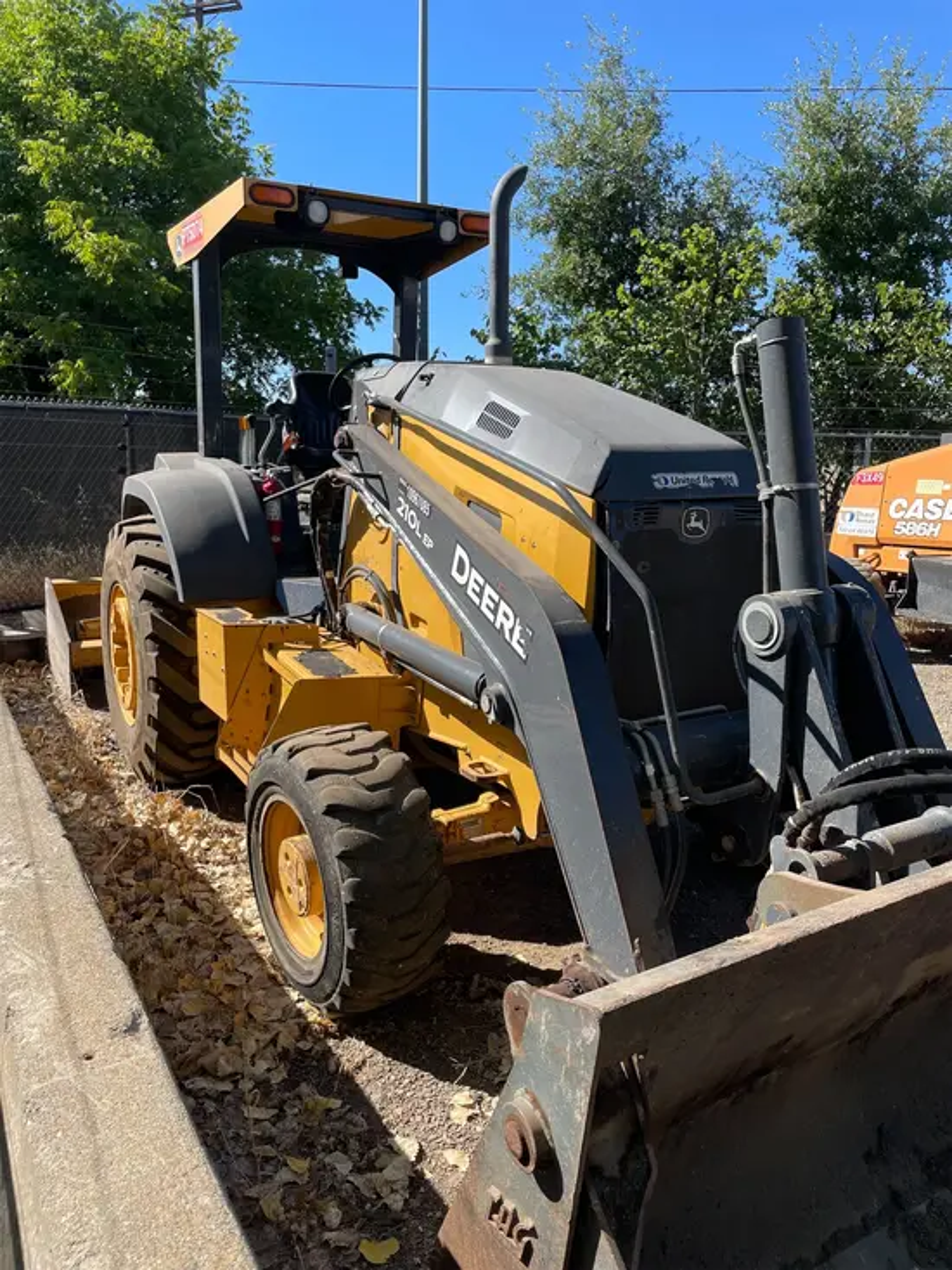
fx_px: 953
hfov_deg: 53.1
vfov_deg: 67.3
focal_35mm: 26
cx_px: 476
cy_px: 635
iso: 50
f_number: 1.6
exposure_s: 1/2506
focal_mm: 4.2
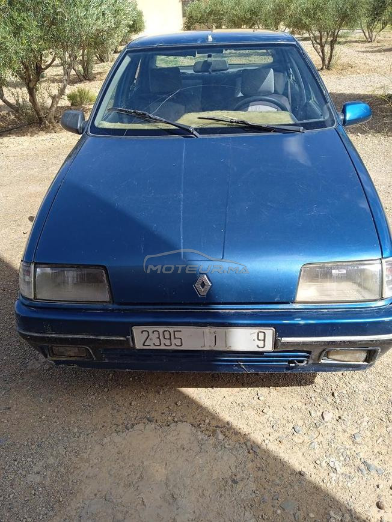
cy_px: 261
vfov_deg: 63.4
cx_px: 196
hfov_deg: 49.8
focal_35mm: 28
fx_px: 423
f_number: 2.2
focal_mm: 3.43
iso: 116
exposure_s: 1/595
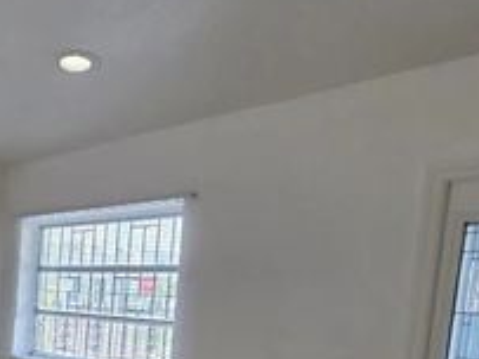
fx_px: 567
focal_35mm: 41
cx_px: -99
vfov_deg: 32.7
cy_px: 345
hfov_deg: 35.6
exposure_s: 1/120
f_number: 2.2
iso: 200
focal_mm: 2.2
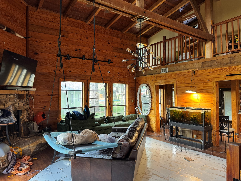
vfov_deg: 56.8
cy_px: 90
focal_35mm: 24
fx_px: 167
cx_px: 120
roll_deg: -0.9
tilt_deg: +2.2
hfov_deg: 71.6
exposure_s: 1/60
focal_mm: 6.76
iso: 125
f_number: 1.78
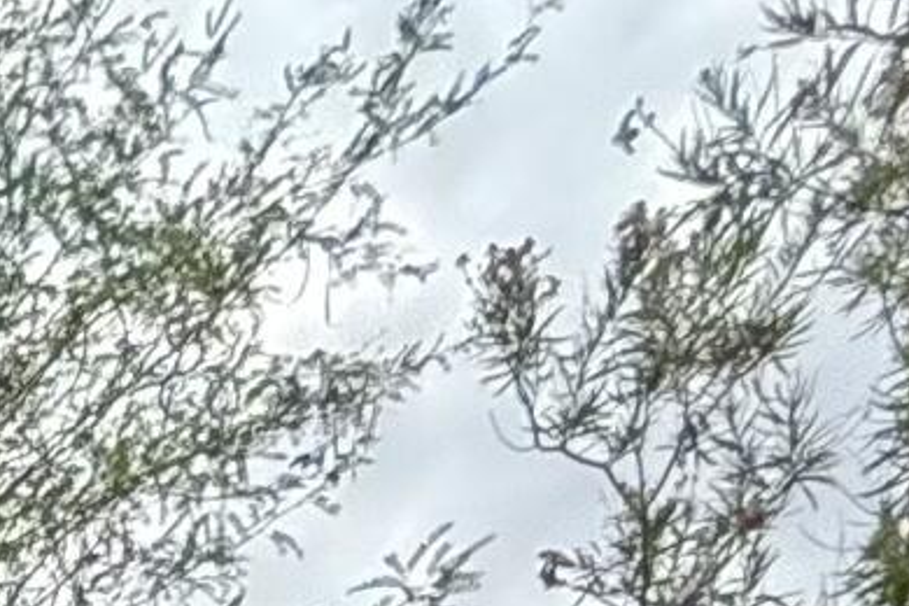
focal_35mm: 112
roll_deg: -0.7
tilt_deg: +2.2
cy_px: 2601
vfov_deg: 7.4
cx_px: -1289
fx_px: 2828
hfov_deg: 13.4
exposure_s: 1/1145
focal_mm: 2.22
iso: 64
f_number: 2.2
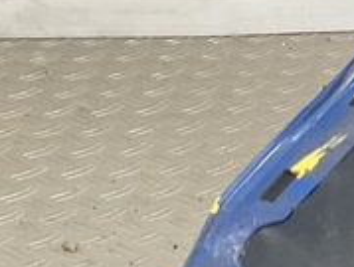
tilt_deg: -34.9
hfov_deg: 9.8
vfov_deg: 9.0
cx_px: 995
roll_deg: -8.8
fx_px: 1670
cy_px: 372
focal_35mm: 163
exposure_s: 1/120
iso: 40
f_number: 1.8
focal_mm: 3
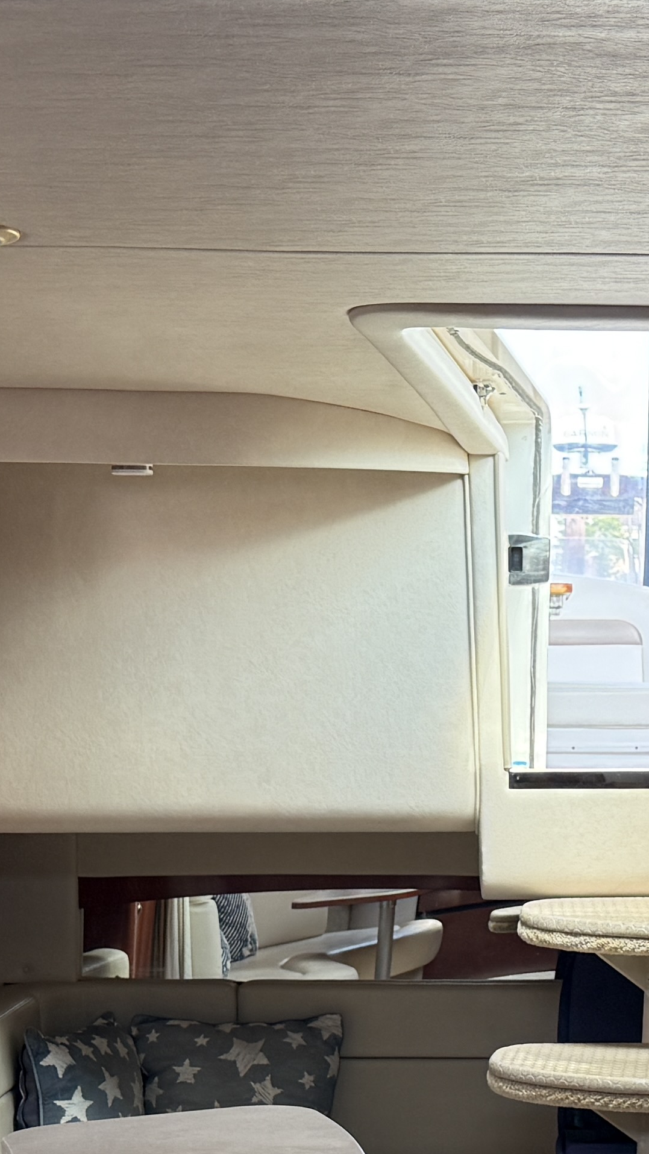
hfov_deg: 15.4
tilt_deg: -6.1
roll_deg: -1.1
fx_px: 2387
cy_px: 894
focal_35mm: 78
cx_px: 530
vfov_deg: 26.8
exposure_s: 1/144
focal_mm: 6.76
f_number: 1.78
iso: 200
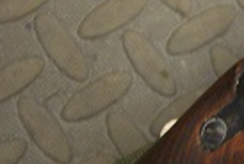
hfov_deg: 11.6
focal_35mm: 164
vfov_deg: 8.4
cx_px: 433
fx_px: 1115
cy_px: 19
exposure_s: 1/30
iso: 1000
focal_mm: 25
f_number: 3.8
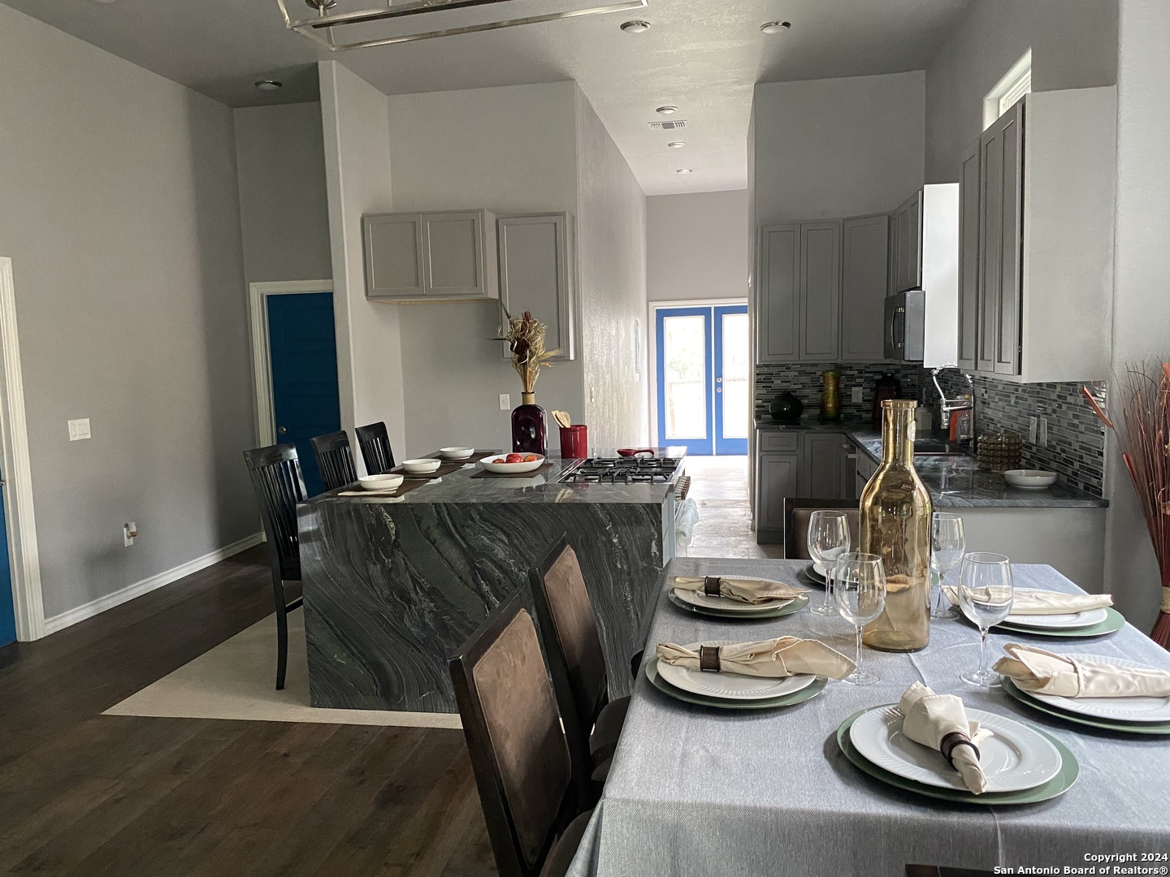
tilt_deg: -6.3
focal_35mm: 26
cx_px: 585
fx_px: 879
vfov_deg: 53.1
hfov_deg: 67.3
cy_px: 438
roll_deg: +1.8
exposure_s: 1/60
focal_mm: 4.25
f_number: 1.8
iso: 400
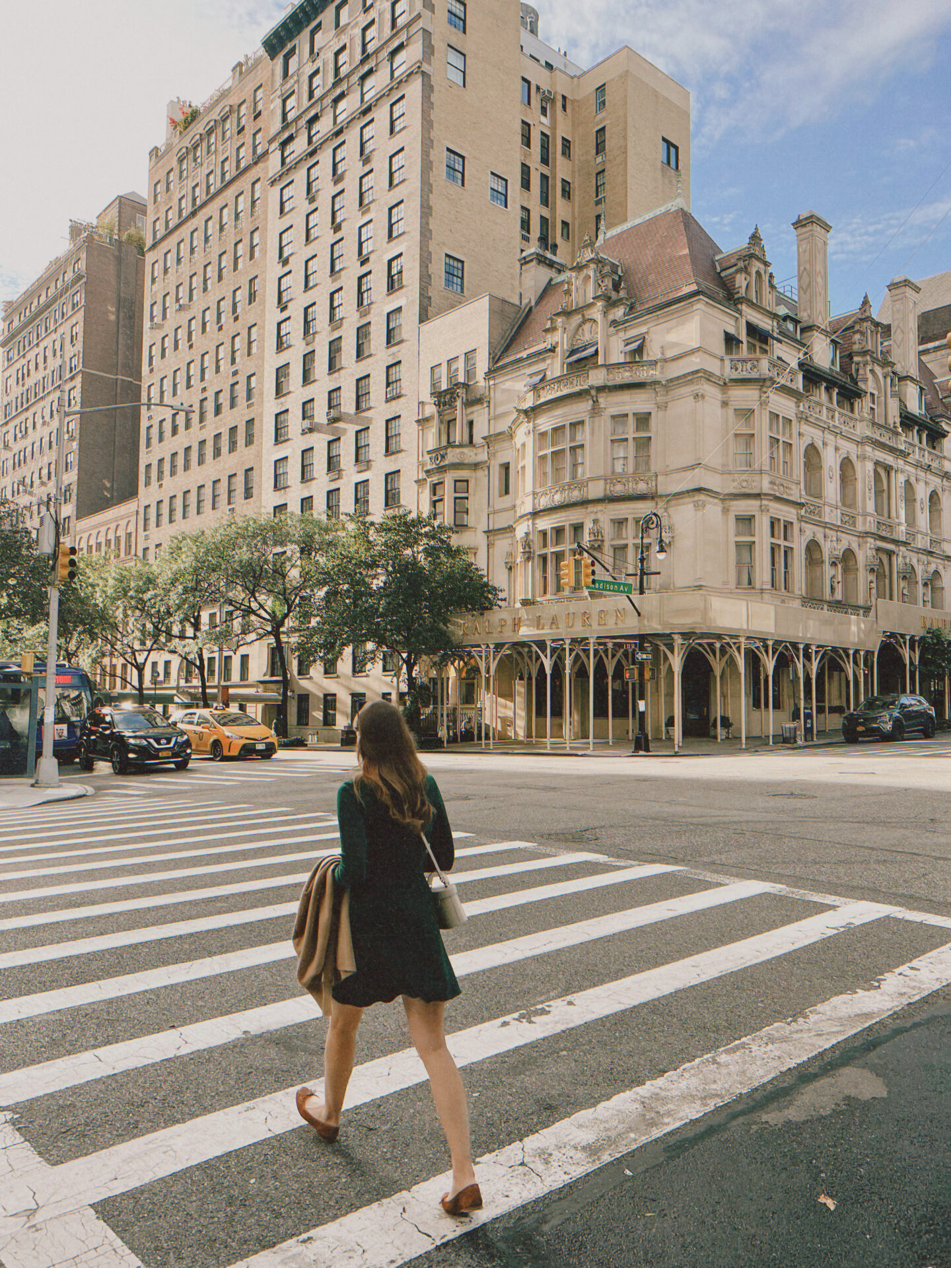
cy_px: 634
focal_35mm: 26
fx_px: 952
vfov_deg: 67.3
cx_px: 476
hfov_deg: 53.1
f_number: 1.5
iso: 50
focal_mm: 5.7
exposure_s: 1/1000
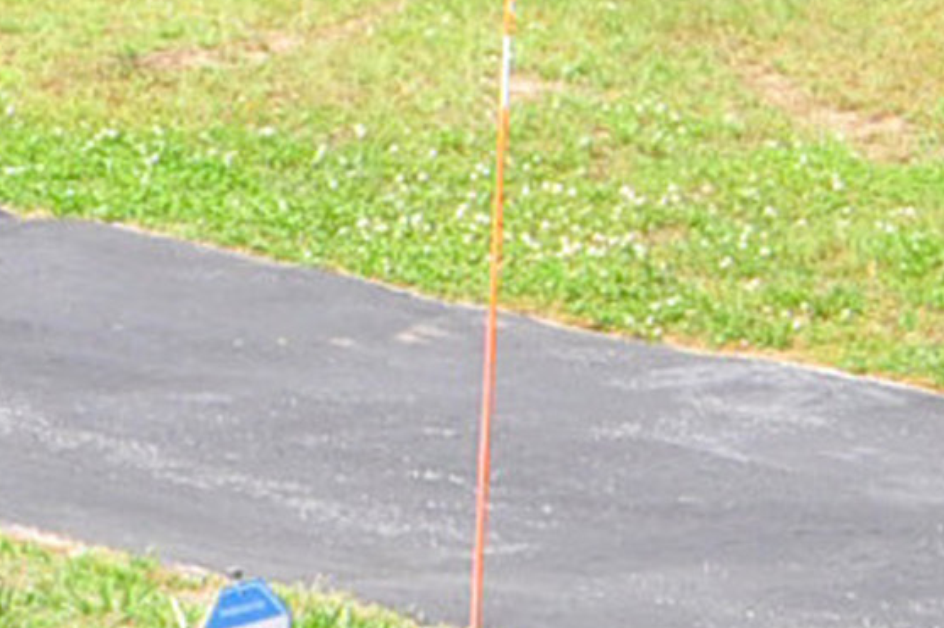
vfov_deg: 8.0
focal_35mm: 156
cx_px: -699
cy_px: -939
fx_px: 4087
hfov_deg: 12.2
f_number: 9
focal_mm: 20
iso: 400
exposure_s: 1/200
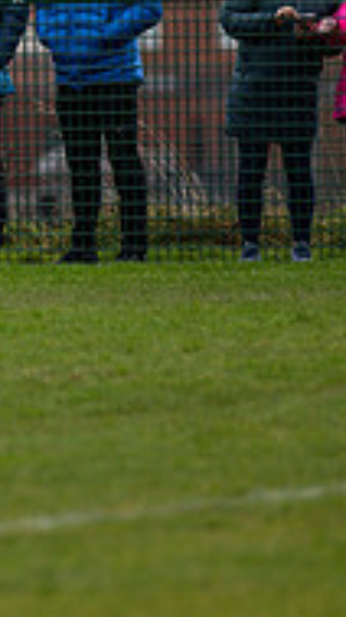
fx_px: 15791
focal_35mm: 966
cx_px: -317
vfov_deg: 2.2
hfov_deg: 1.3
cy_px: 96
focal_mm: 300
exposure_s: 1/400
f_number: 2.8
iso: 720
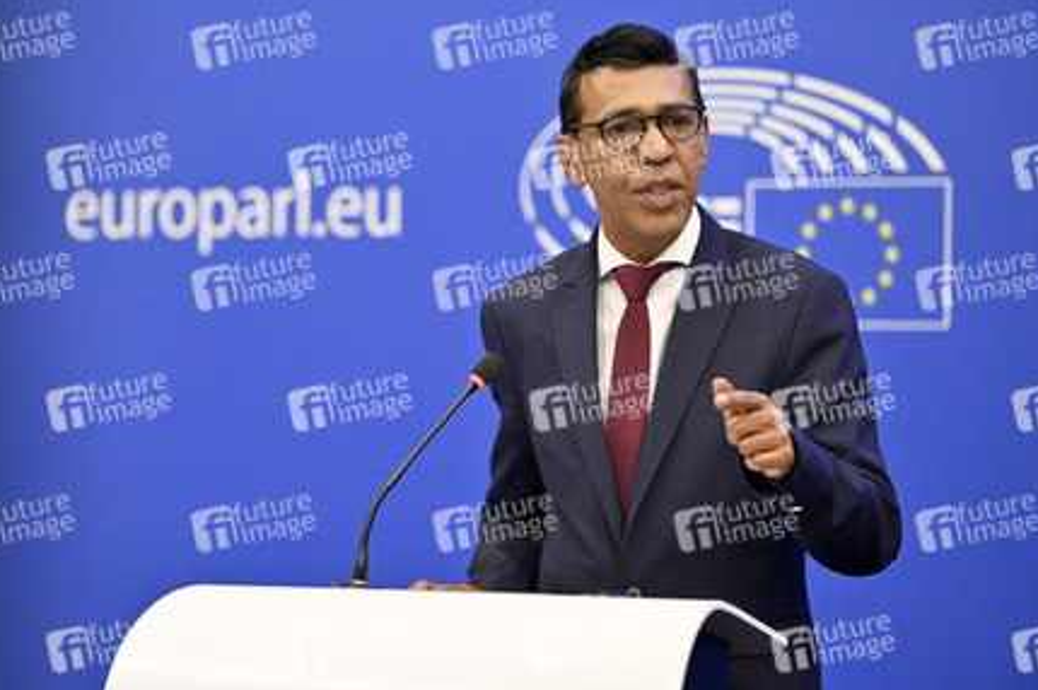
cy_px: 343
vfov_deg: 9.3
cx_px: 527
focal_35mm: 147
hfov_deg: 14.0
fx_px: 4235
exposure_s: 1/320
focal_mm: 140
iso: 2500
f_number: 2.8
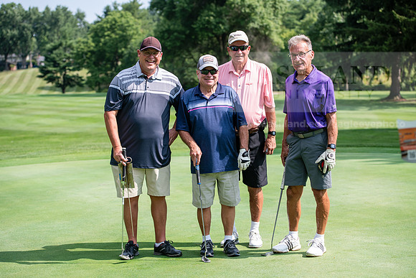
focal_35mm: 70
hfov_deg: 28.8
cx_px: 208
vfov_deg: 19.5
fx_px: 809
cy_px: 139
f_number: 4
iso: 250
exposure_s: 1/1250
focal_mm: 70
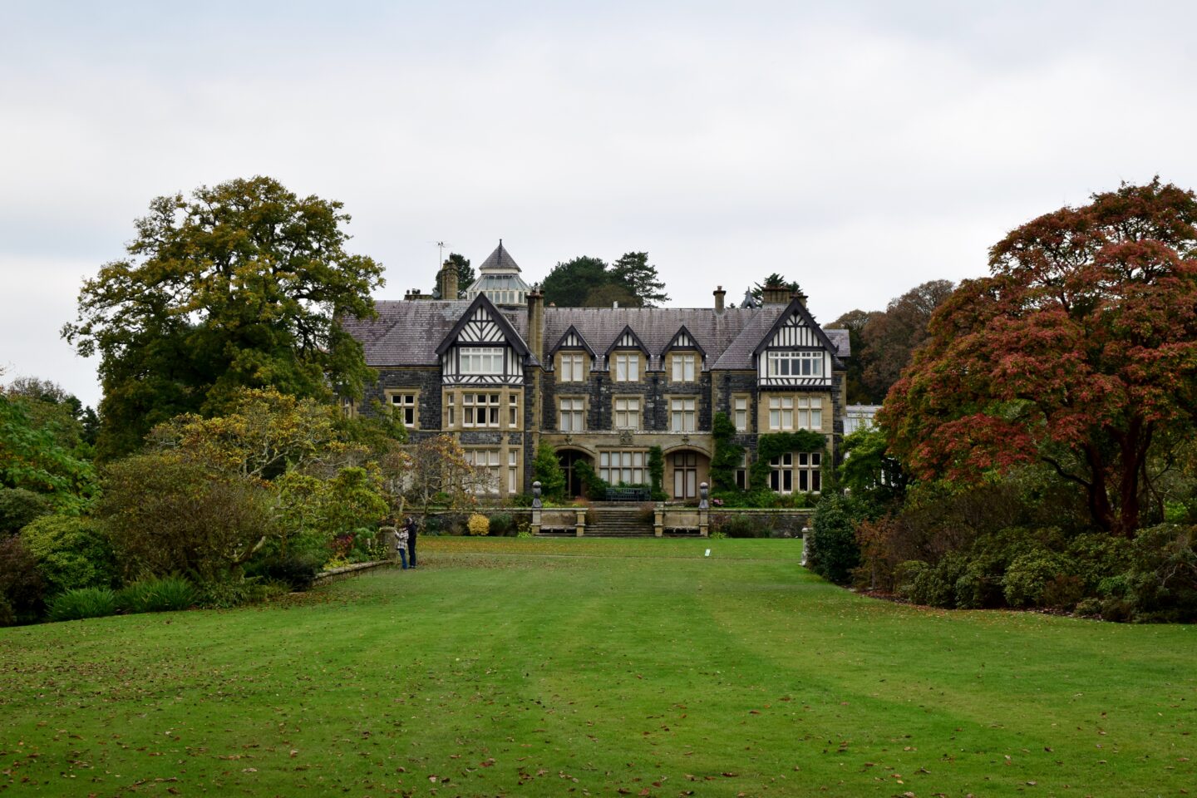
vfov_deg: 25.8
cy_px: 399
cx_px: 598
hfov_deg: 37.9
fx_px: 1745
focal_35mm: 52
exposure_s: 1/160
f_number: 9
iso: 400
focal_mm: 35
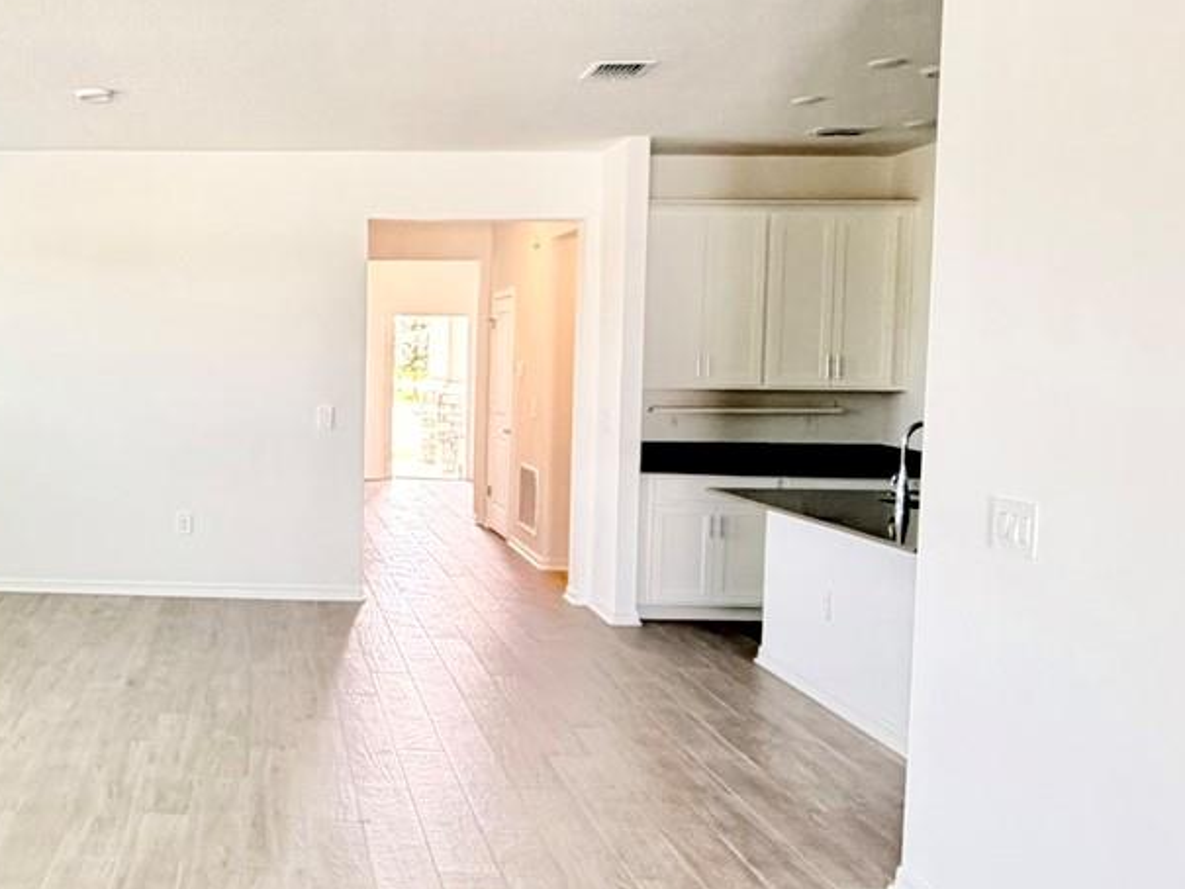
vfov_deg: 38.7
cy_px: 423
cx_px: 192
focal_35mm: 37
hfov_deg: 46.7
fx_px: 1267
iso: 320
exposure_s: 1/121
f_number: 2.2
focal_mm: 2.22
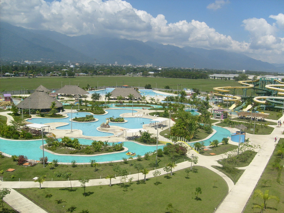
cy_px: 106
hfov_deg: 52.6
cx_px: 142
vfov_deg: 40.7
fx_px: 287
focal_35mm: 35
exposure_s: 1/500
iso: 80
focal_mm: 5.8
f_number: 7.1
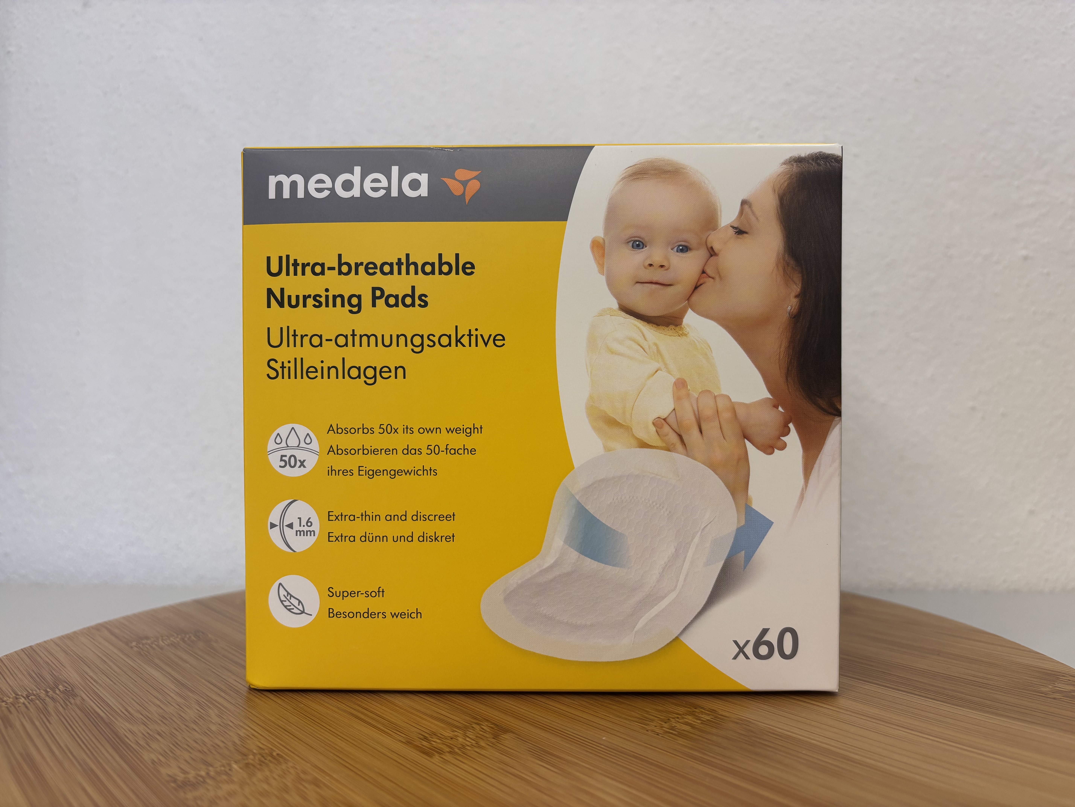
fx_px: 807
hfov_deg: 67.3
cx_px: 538
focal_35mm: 26
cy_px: 404
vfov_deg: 53.1
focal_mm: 5.96
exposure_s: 1/100
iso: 64
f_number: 1.6
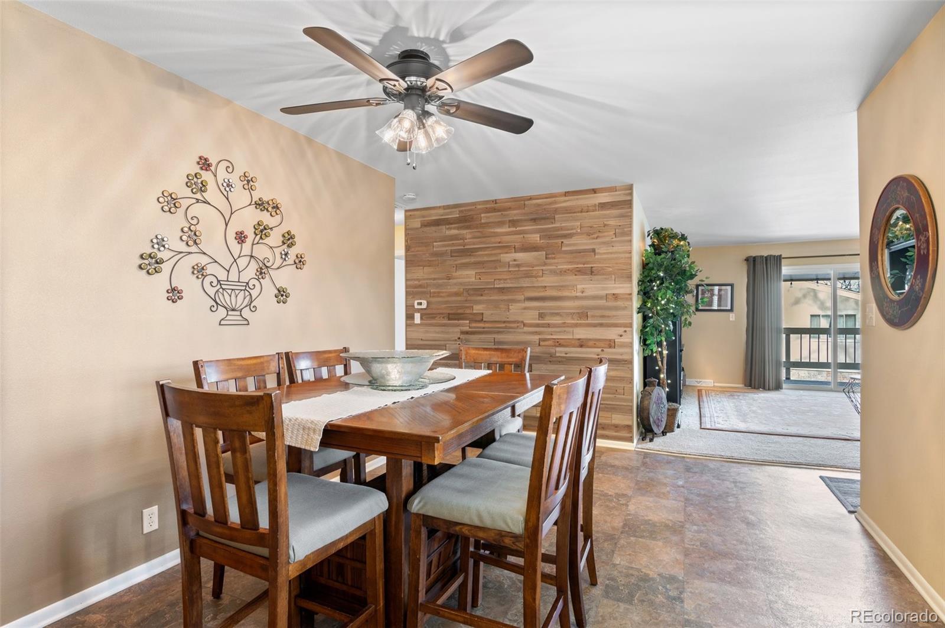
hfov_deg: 93.3
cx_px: 472
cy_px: 314
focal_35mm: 17
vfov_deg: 70.3
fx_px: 446
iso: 400
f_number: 8
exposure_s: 1.3
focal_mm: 17
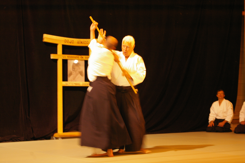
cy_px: 82
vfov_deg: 18.1
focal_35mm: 75
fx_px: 510
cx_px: 122
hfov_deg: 27.0
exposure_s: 1/10
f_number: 5.6
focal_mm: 50
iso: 800
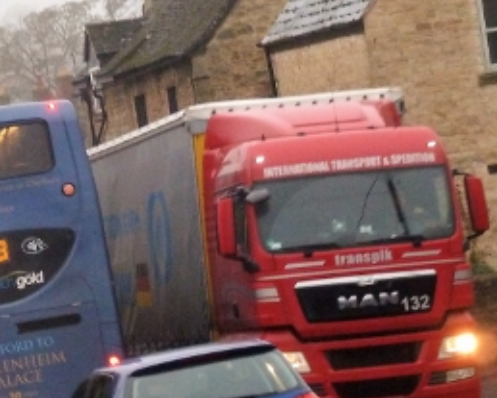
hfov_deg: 8.3
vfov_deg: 6.7
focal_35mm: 232
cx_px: -46
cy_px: 210
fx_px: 3416
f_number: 4.3
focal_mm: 15.8
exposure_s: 1/80
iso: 400
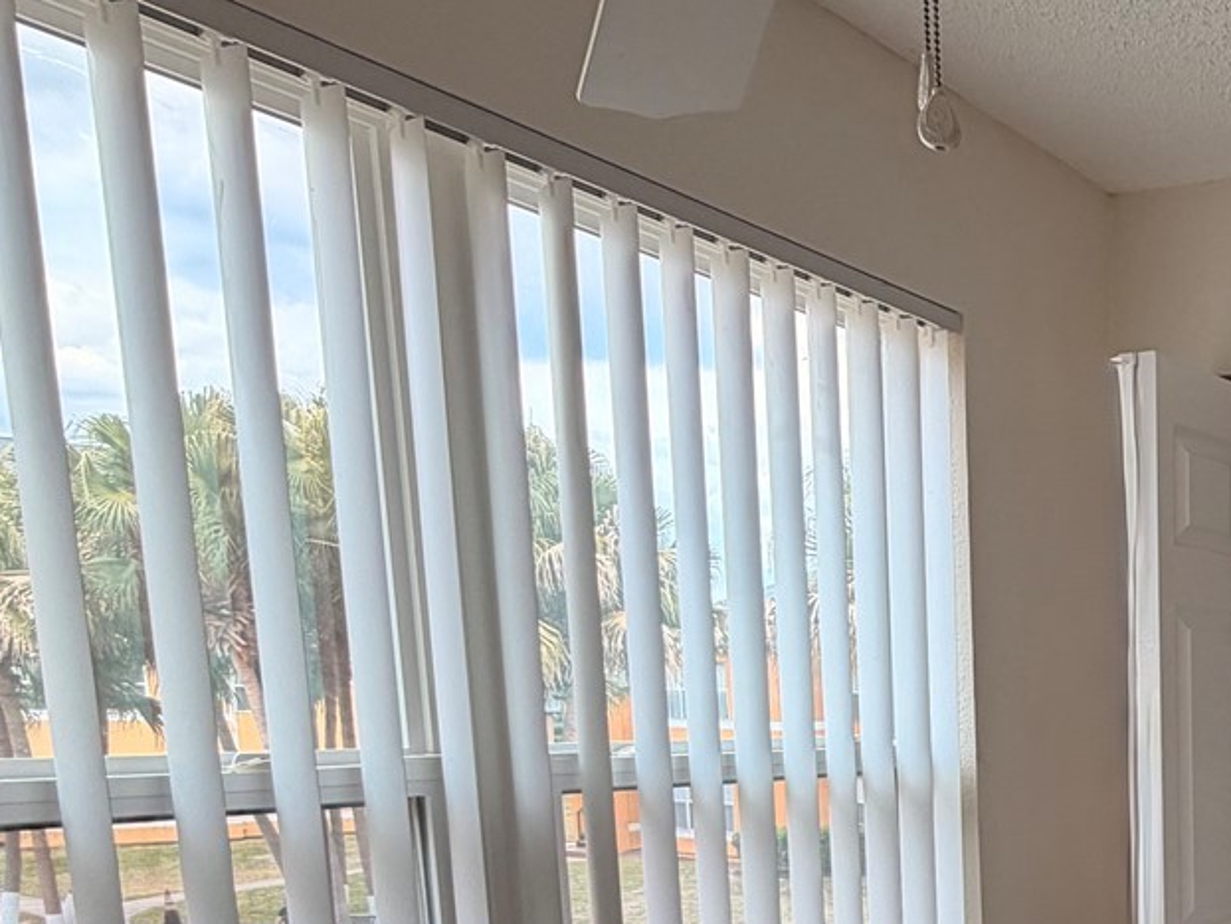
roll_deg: -0.4
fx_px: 1281
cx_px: 1435
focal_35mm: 36
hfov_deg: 39.2
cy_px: 869
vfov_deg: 36.6
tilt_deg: -6.9
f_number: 2.2
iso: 64
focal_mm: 2.22
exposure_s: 1/121
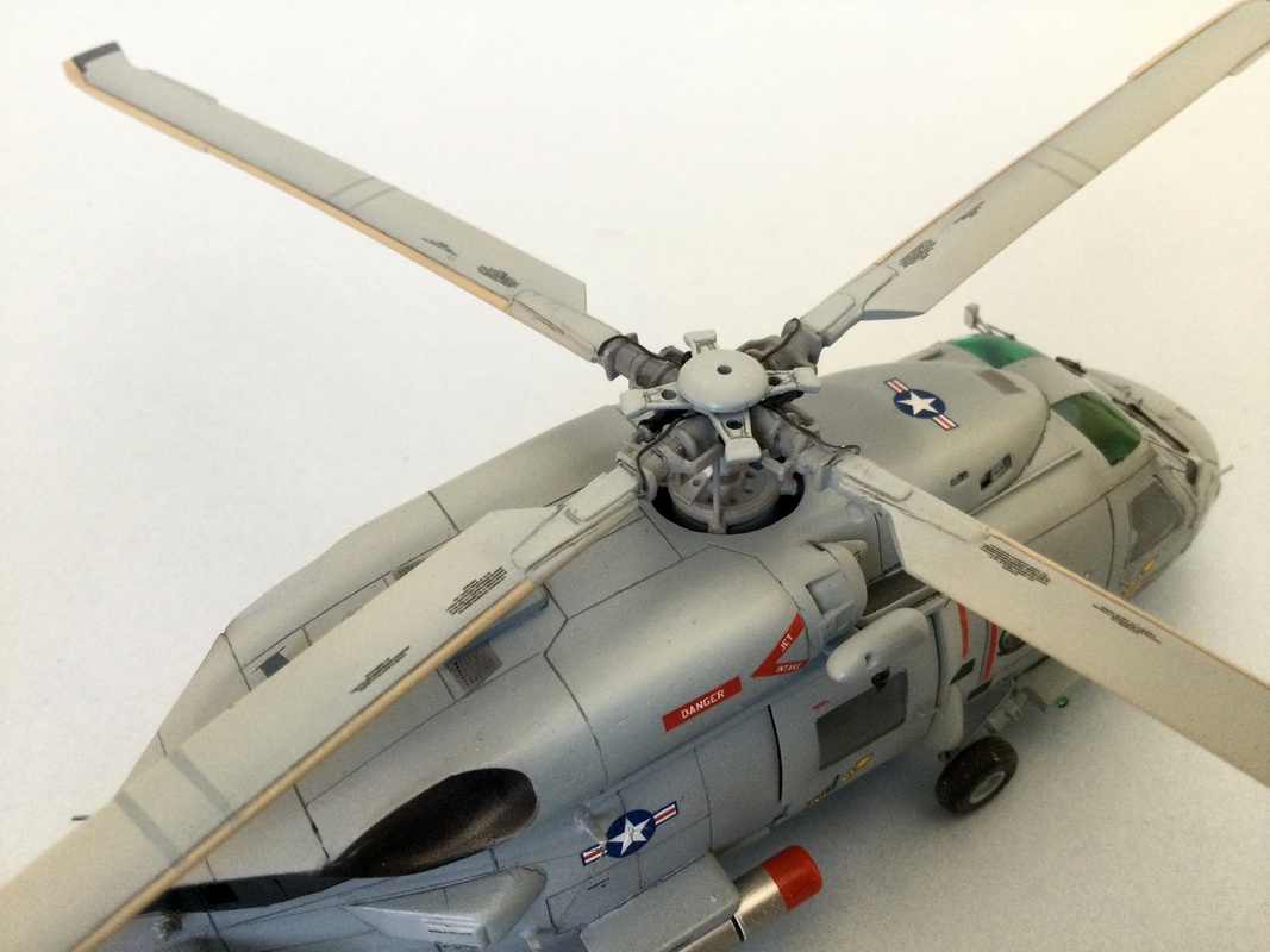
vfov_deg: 45.4
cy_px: 476
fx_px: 1137
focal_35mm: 31
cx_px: 635
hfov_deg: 58.4
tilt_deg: -48.9
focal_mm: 3.3
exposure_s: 1/33
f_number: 2.4
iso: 50
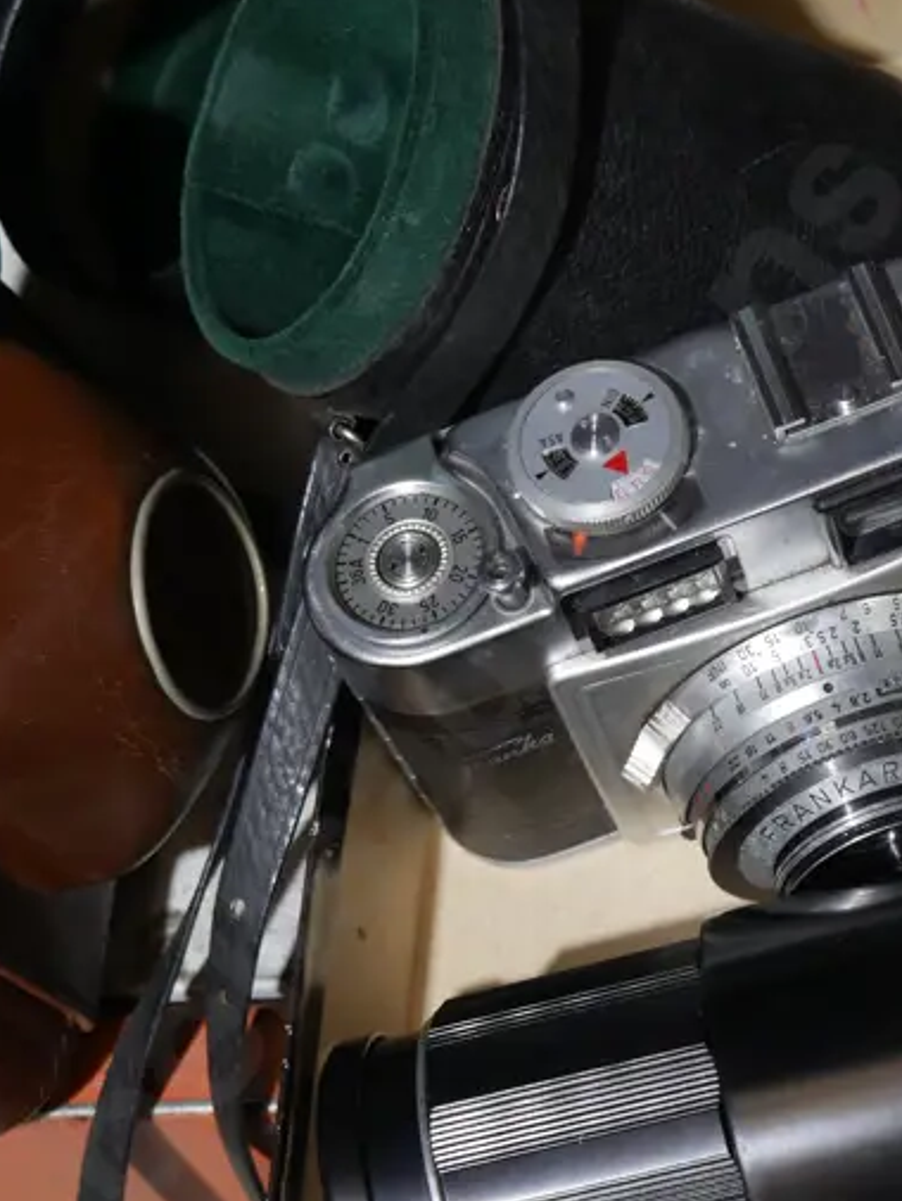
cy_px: 669
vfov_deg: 23.0
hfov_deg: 17.4
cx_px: 488
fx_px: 2951
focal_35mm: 85
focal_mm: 21
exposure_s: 1/60
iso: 400
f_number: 4.6
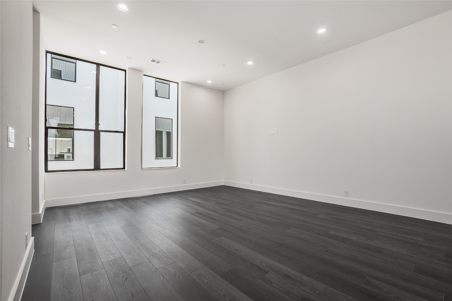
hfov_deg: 100.4
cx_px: 226
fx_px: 188
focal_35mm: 15
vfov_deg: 77.3
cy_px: 150
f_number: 11
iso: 200
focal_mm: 10
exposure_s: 1/4
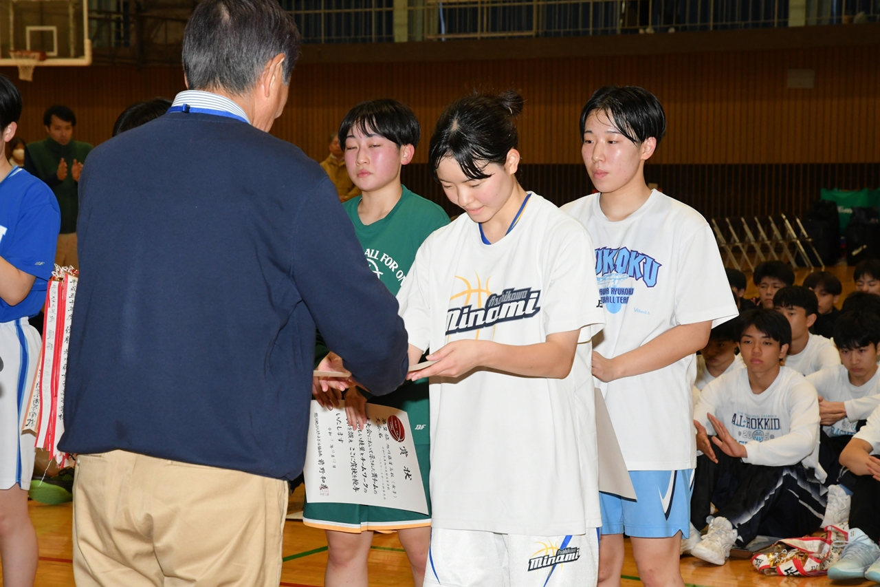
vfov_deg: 15.2
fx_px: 2200
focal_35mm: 90
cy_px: 294
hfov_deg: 22.6
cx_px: 440
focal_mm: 60
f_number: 8
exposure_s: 1/125
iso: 1600
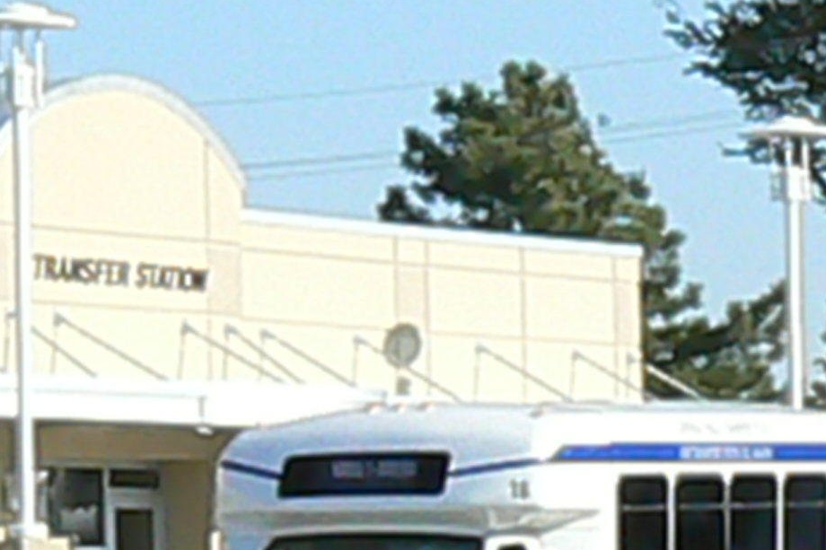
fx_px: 6790
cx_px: 231
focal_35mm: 296
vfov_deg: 4.6
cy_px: 296
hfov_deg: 7.0
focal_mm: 15.5
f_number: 8
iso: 800
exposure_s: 1/2000
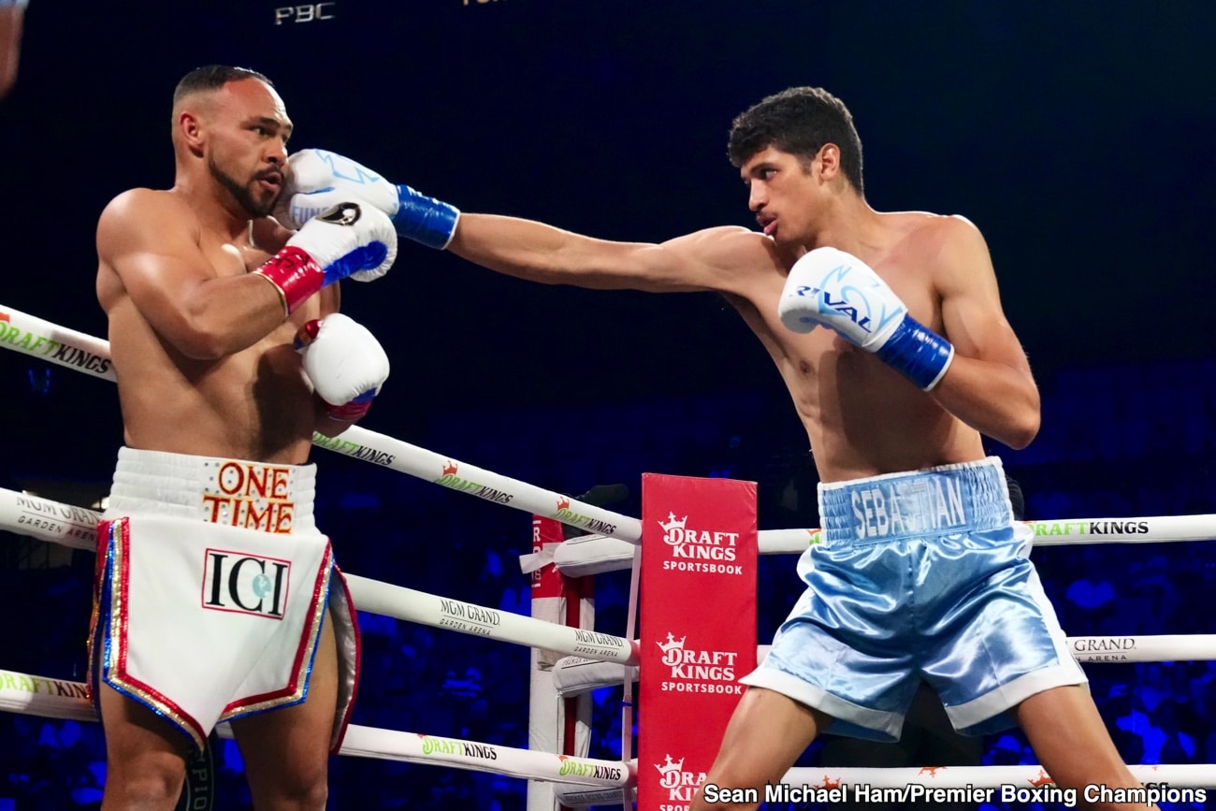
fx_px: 1689
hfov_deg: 39.6
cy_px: 406
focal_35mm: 50
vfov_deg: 27.0
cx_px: 608
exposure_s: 1/1000
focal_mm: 50
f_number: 5
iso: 10000
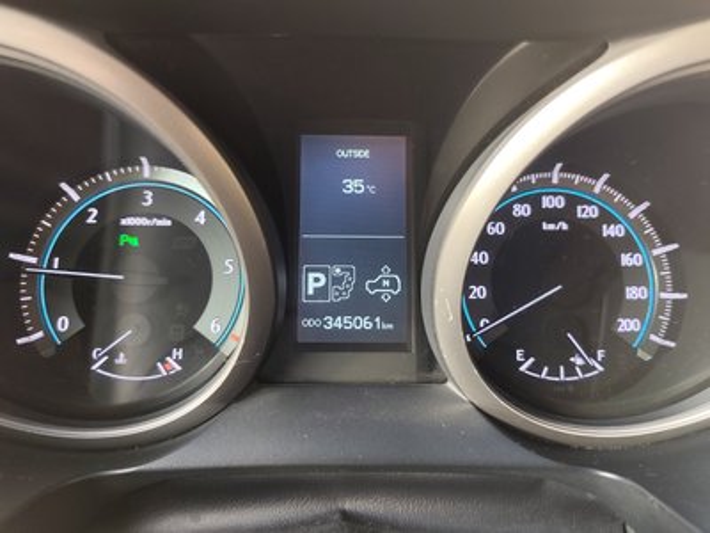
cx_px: 355
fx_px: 472
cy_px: 266
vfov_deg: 58.9
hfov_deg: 73.9
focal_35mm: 23
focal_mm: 6.19
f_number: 1.65
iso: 320
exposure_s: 1/50
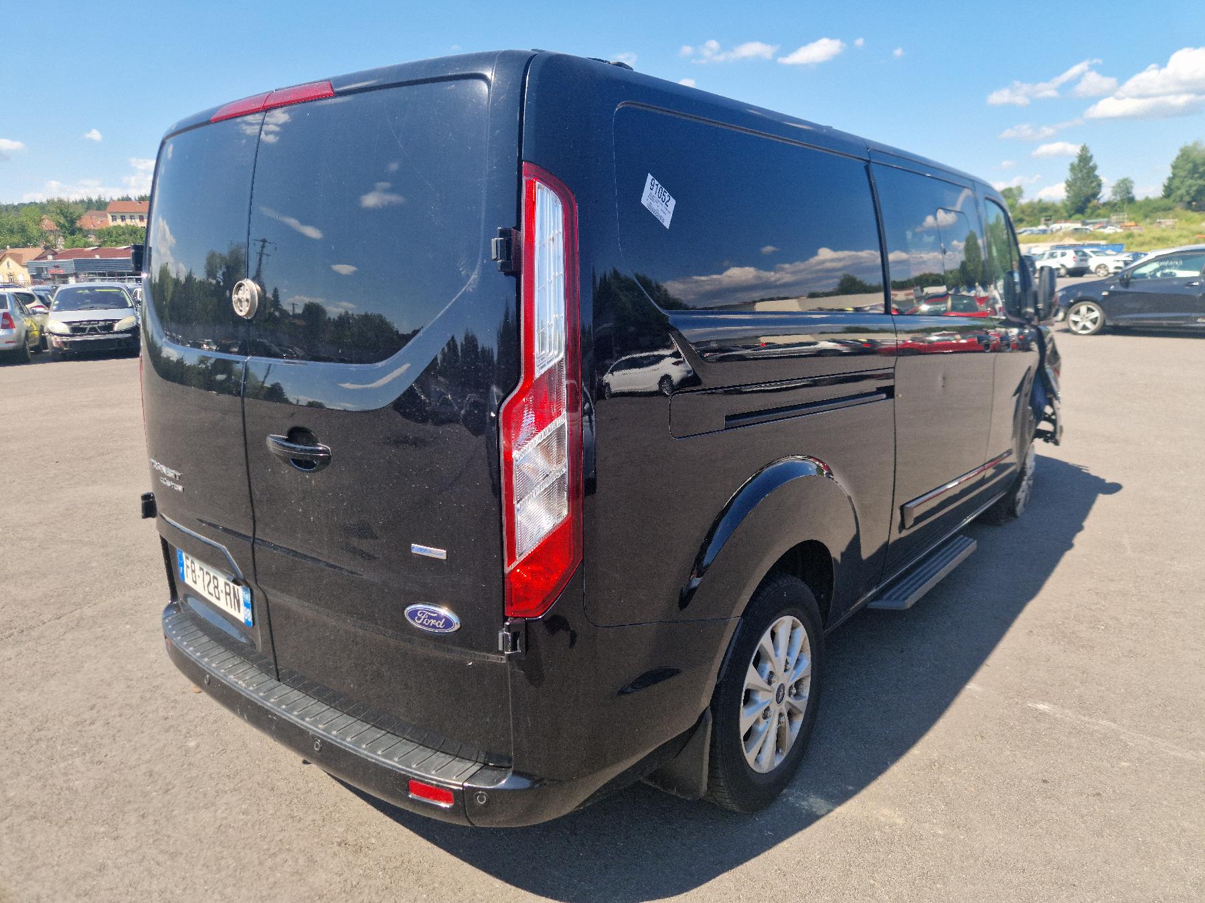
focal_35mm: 23
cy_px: 452
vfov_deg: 58.9
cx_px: 602
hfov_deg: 73.9
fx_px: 801
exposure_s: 1/714
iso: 50
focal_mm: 5.4
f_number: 1.8
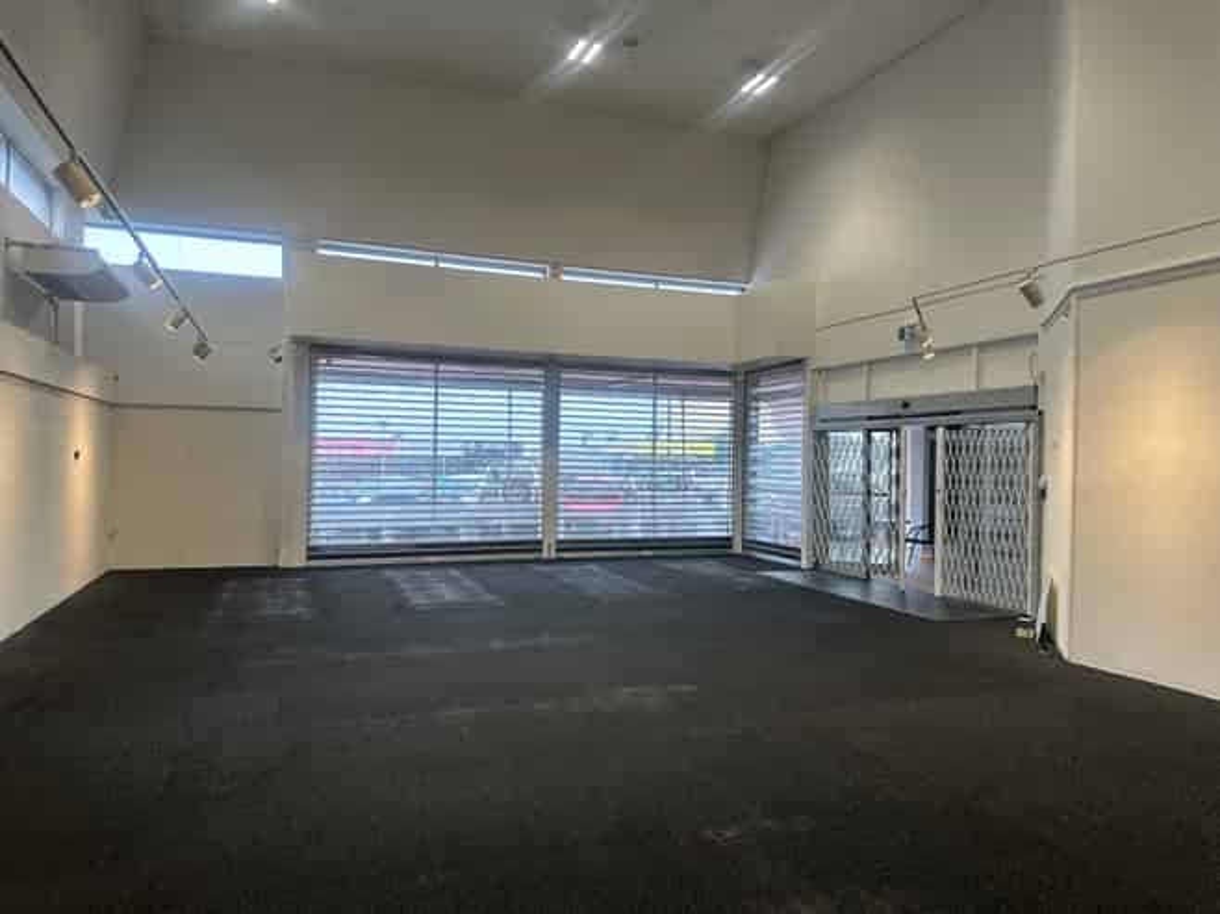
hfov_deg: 71.6
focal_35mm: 24
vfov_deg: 56.8
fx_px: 846
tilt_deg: -0.8
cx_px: 610
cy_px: 457
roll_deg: -3.0
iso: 80
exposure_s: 1/399
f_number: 1.78
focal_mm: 6.86
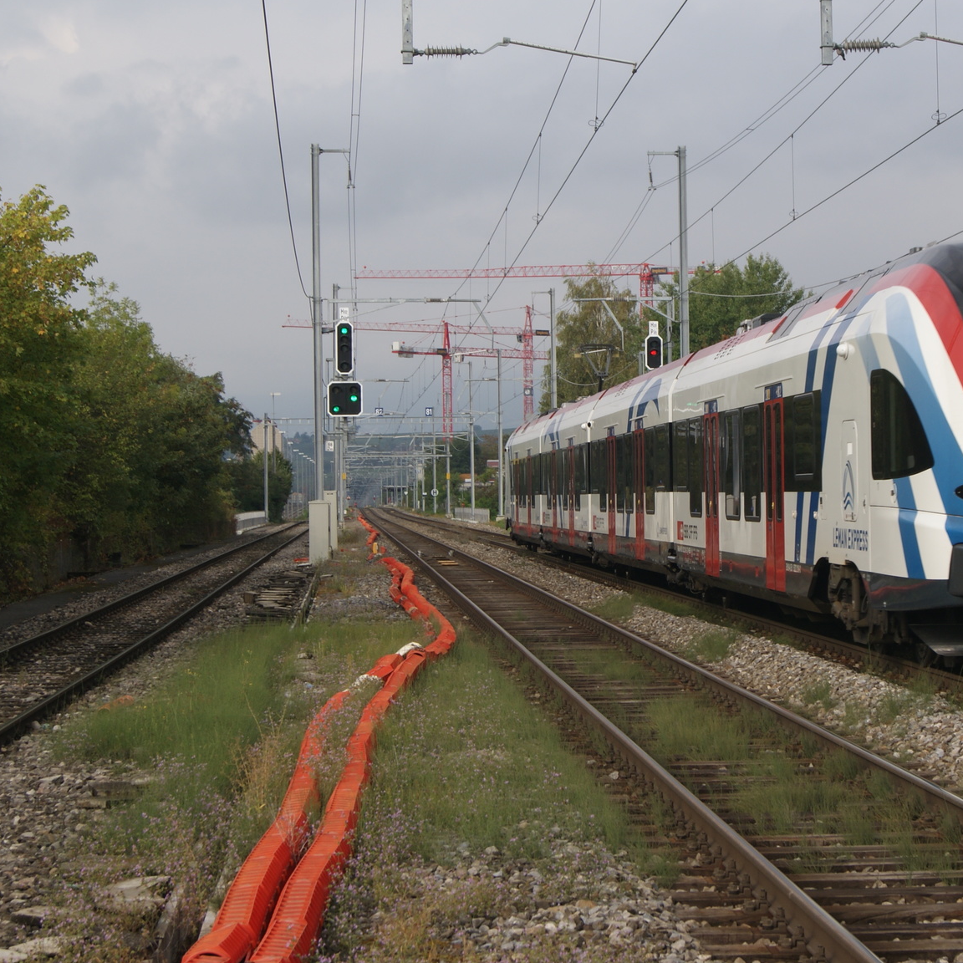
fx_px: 3012
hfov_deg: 18.1
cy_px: 440
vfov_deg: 18.2
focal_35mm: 96
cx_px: 605
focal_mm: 45
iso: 100
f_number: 9
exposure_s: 1/100
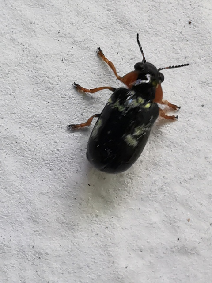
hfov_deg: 18.2
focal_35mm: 81
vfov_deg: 24.1
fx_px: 661
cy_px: 142
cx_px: 106
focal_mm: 2.26
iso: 200
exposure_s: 1/33.3
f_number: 2.2
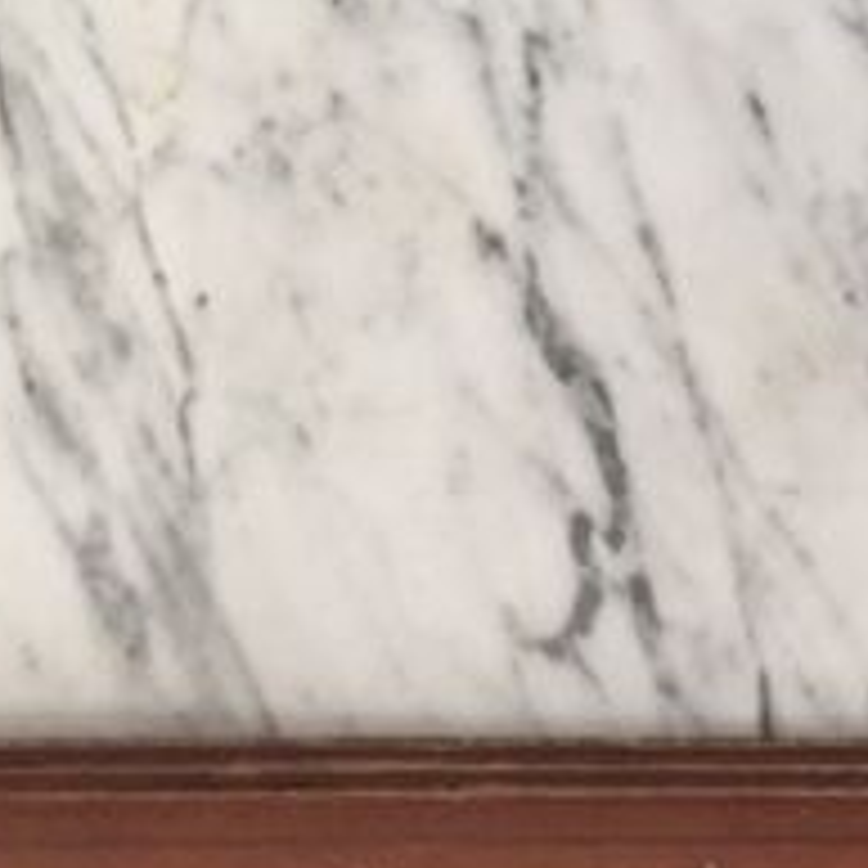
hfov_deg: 20.1
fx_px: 2411
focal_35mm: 85
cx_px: 729
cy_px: 243
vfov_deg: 20.3
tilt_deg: -80.2
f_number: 2.2
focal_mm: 4.15
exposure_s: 1/20
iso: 250
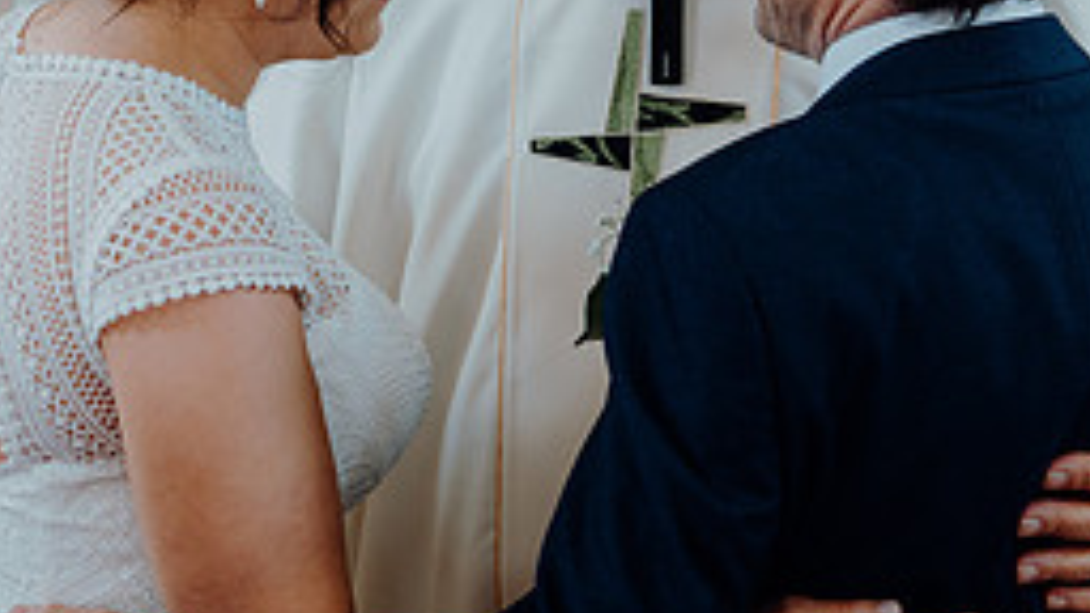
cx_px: 413
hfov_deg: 17.7
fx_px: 3497
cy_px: 100
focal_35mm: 121
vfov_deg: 10.0
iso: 640
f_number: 2.8
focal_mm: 51
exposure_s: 1/200
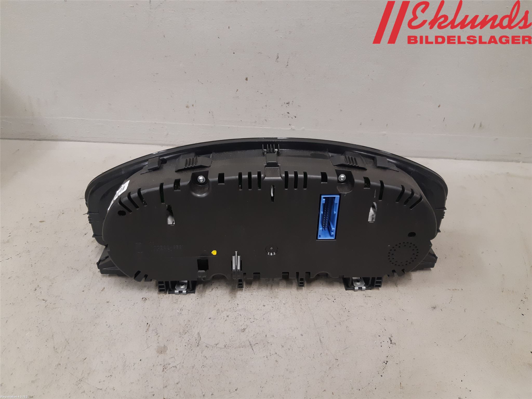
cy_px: 200
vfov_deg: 53.1
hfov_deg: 67.3
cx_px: 266
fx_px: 400
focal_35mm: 26
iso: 200
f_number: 1.7
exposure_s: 1/50
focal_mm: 3.93
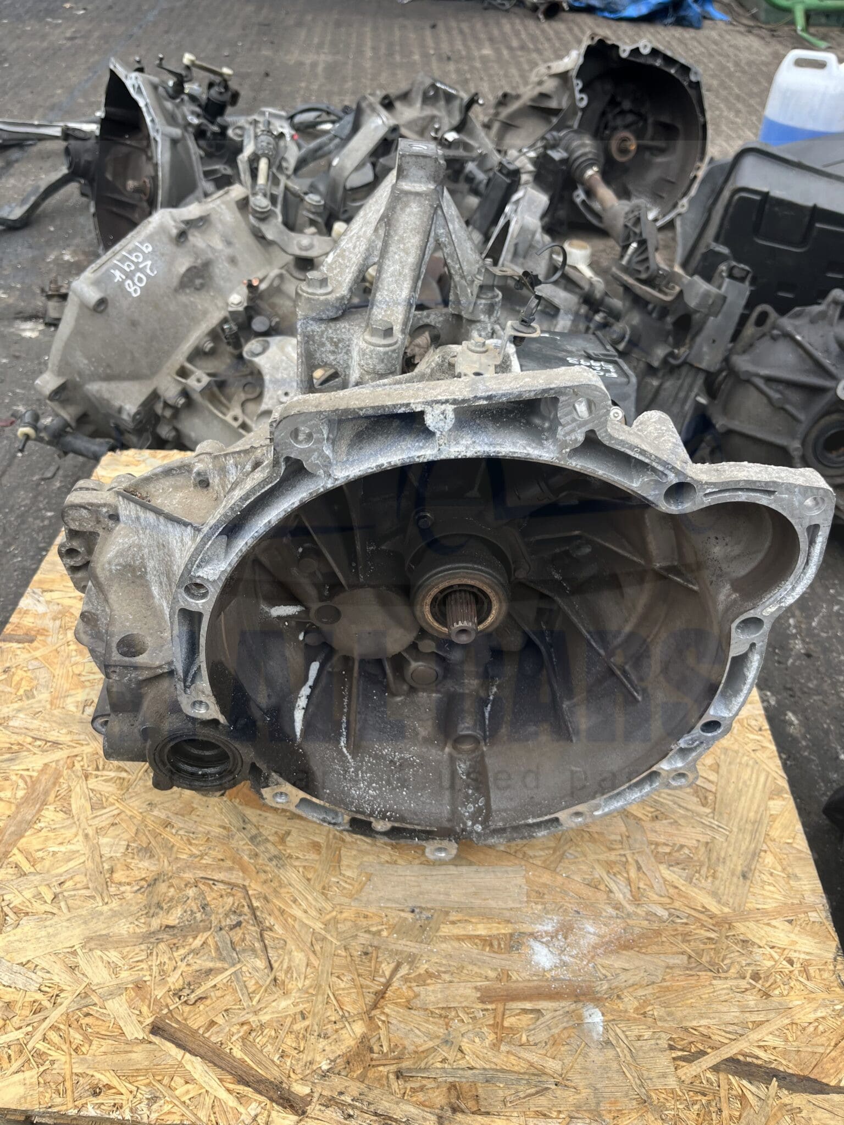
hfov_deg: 53.1
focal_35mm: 26
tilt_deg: -42.9
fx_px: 845
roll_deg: -4.6
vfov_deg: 67.3
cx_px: 422
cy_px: 562
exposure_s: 1/1066
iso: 50
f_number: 1.6
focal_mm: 5.1
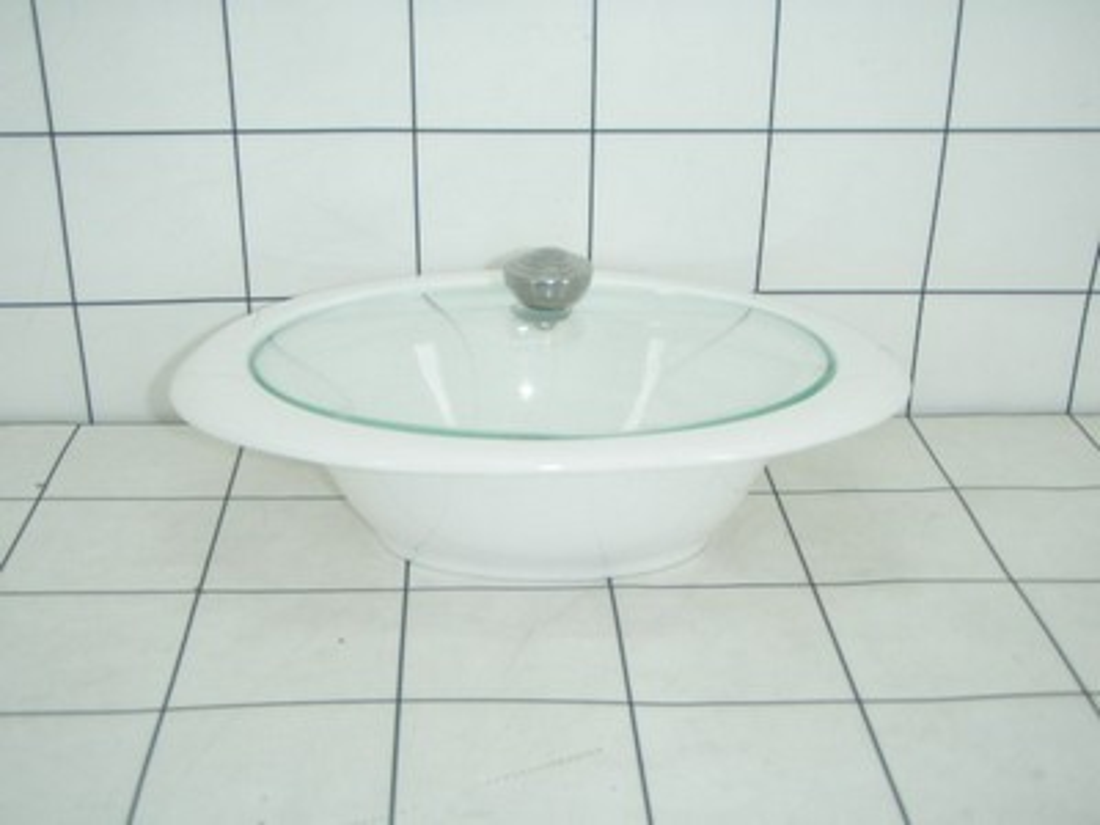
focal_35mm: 51
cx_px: 550
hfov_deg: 37.5
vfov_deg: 28.6
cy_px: 412
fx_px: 1621
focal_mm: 9.13
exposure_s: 1/40
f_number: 4
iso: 100
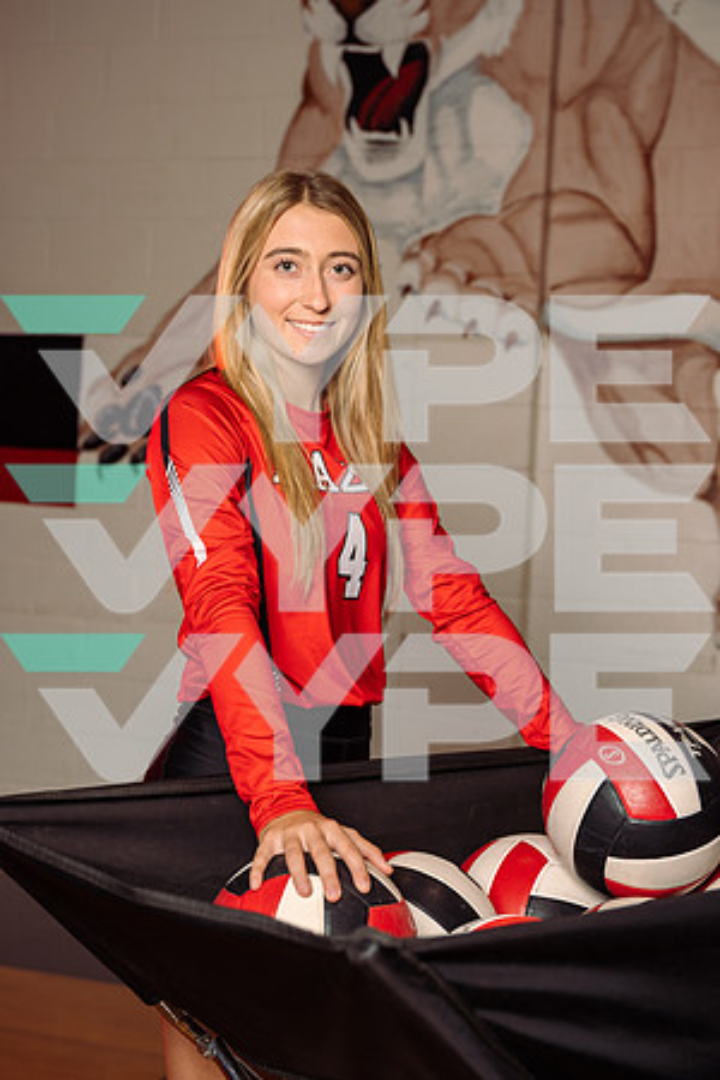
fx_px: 1710
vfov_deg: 35.1
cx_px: 360
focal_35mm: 57
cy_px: 540
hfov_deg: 23.8
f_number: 4.5
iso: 125
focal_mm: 57
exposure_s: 1/200
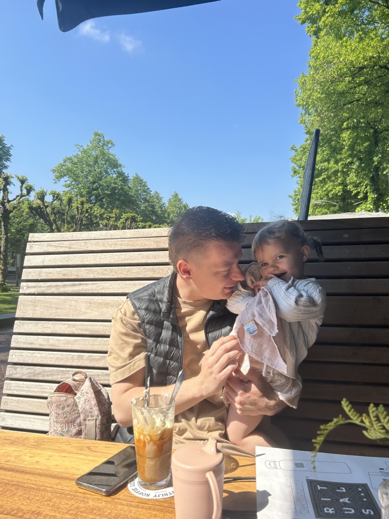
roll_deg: -1.8
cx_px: 194
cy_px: 260
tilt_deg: +1.4
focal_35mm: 26
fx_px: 390
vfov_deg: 67.3
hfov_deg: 53.1
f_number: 1.5
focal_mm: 5.7
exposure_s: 1/2695
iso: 50
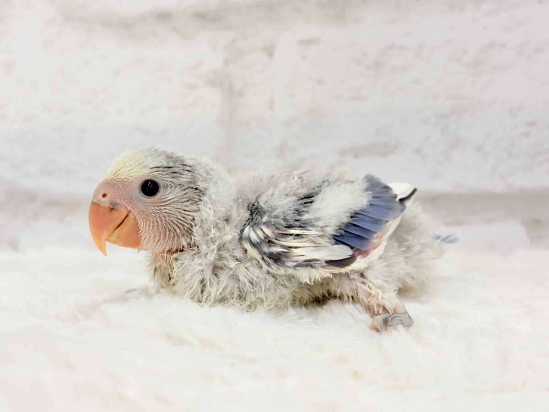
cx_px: 274
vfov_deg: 28.0
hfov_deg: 36.8
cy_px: 206
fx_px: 825
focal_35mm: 52
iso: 50
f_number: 1.6
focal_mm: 5.96
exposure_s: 1/50
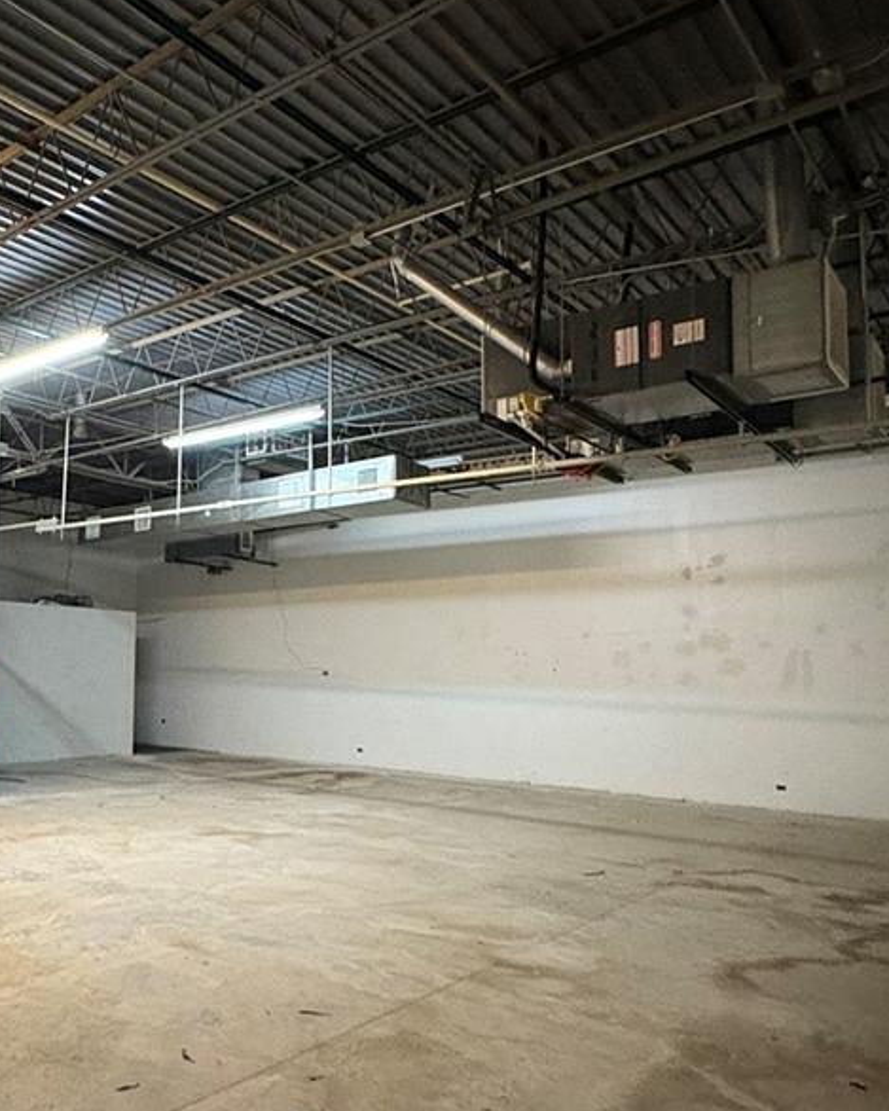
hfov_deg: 49.1
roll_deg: -1.8
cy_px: 595
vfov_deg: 62.1
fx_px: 921
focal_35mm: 28
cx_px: 201
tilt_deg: +6.2
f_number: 2.2
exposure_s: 1/40
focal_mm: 2.22
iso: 640
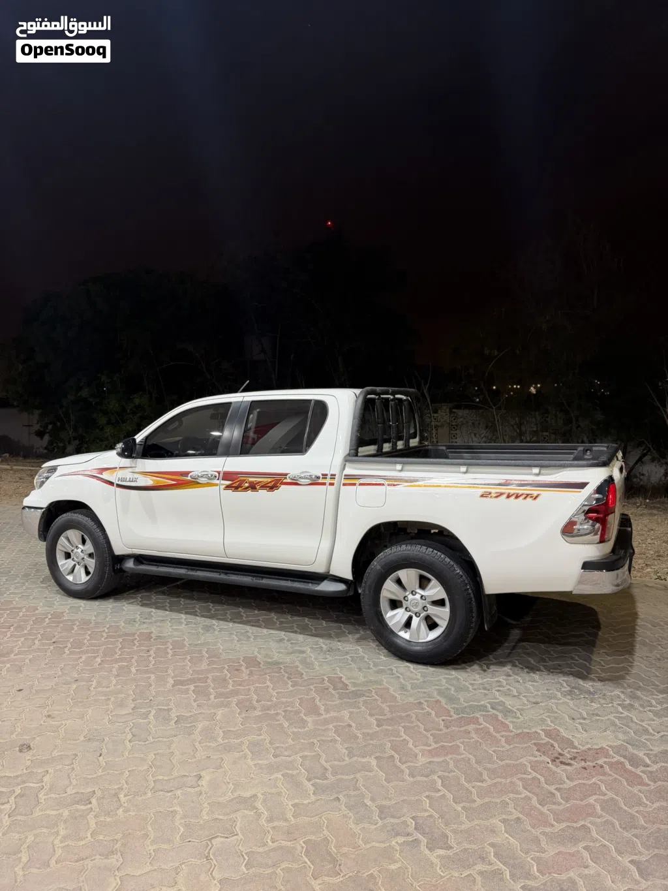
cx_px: 334
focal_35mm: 24
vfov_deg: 71.6
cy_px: 446
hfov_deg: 56.8
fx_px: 617
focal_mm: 6.76
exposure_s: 1/100
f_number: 1.78
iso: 200
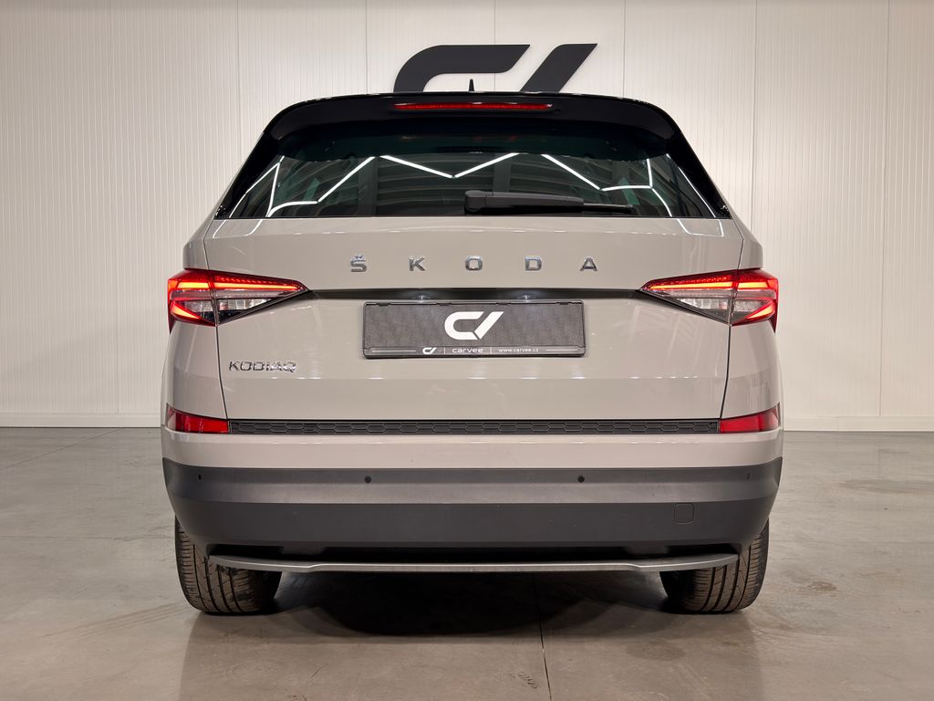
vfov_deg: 39.7
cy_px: 350
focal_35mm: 36
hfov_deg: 51.4
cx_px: 467
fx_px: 971
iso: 50
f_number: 1.78
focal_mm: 6.76
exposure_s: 1/50
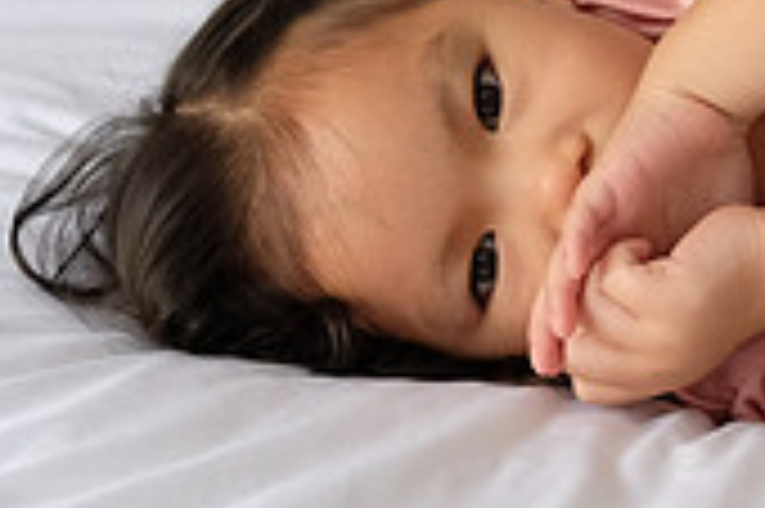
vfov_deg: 12.9
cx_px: 540
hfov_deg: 19.2
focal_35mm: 106
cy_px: 196
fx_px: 2250
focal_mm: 20.6
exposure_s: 1/160
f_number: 2.8
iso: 2000
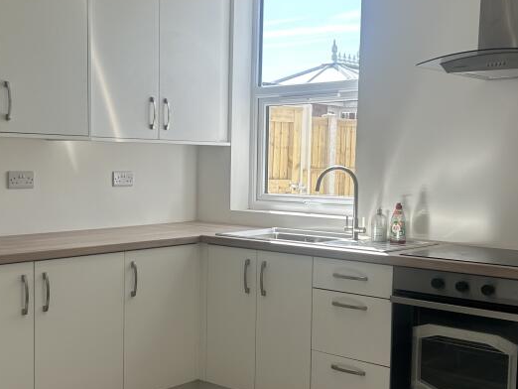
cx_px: 199
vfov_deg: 28.5
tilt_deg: -4.9
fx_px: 764
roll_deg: -0.1
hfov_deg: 37.3
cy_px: 225
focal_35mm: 51
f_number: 1.5
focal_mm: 5.7
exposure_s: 1/666
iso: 50
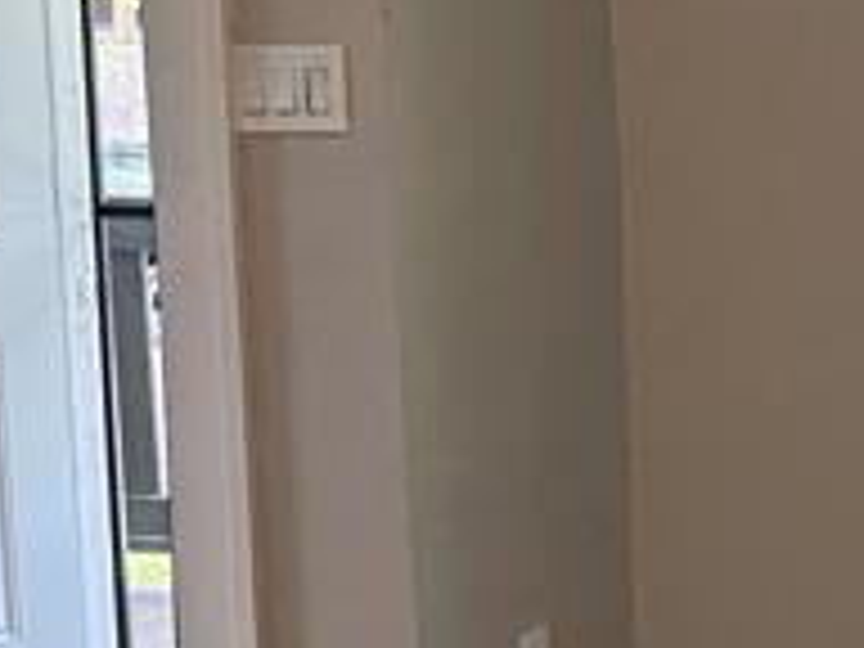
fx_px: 3195
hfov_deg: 12.4
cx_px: 2020
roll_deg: -1.2
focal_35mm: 128
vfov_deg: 11.6
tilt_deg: -7.5
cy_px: 333
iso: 125
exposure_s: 1/120
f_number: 1.78
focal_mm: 6.86
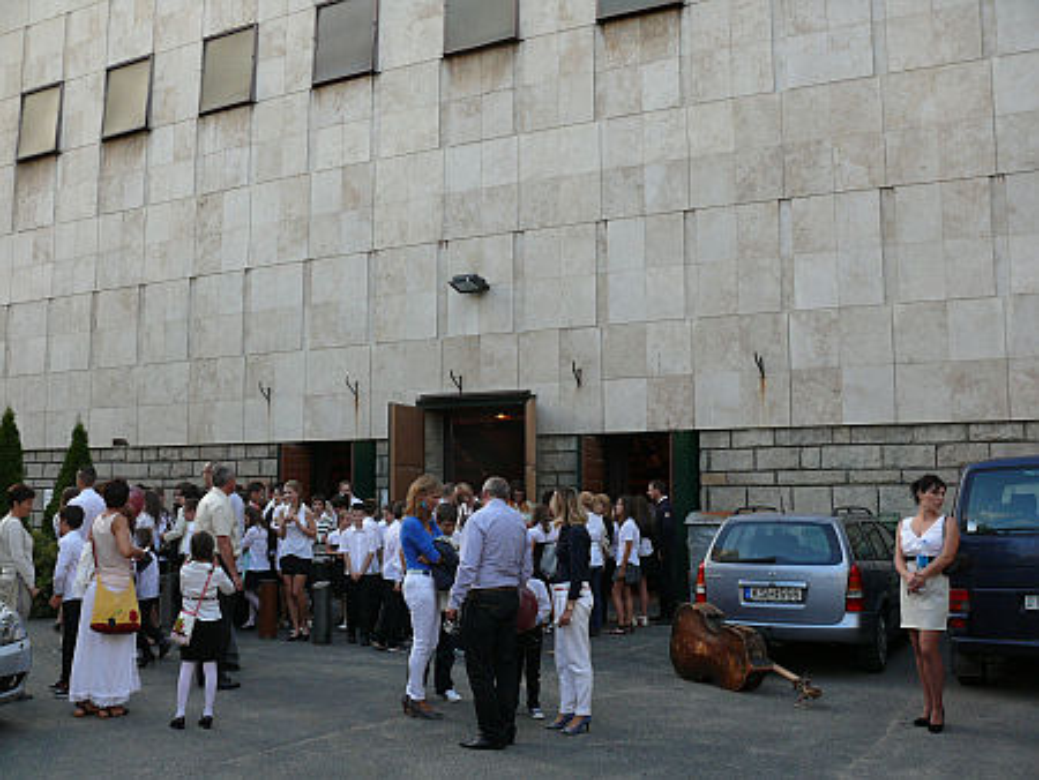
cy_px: 390
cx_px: 520
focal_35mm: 35
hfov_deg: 52.6
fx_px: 1051
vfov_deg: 40.7
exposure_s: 1/100
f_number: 4
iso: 100
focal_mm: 7.4
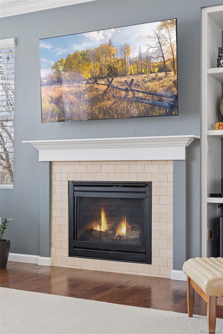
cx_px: 112
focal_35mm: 50
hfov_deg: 27.0
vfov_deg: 39.6
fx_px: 465
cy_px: 167
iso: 400
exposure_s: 1/25
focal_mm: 50
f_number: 8
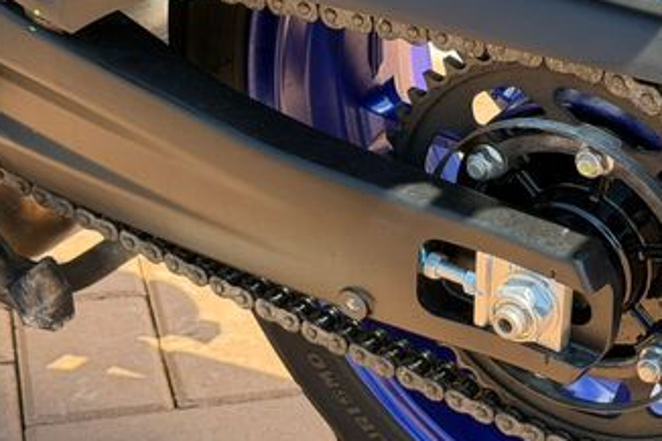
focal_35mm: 98
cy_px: 317
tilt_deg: -22.9
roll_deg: -1.7
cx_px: 605
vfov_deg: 13.9
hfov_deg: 20.4
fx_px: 1801
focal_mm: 6.76
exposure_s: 1/740
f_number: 1.78
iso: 100
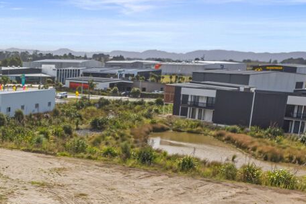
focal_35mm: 58
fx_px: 493
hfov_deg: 30.5
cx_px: -38
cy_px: 201
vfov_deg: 22.5
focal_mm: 8.38
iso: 100
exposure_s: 1/640
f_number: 2.8
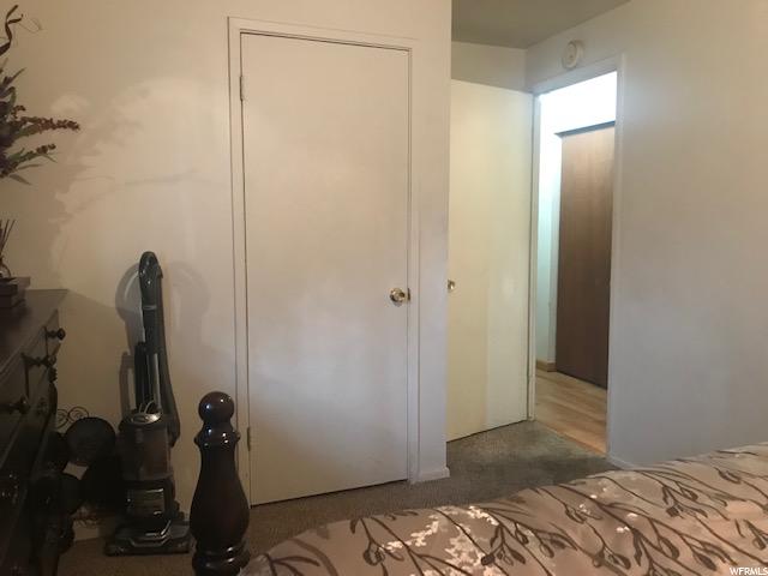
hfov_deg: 63.4
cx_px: 384
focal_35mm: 28
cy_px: 288
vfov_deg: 49.7
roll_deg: +1.3
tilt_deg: -4.6
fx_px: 621
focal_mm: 3.99
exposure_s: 1/9
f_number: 1.8
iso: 100
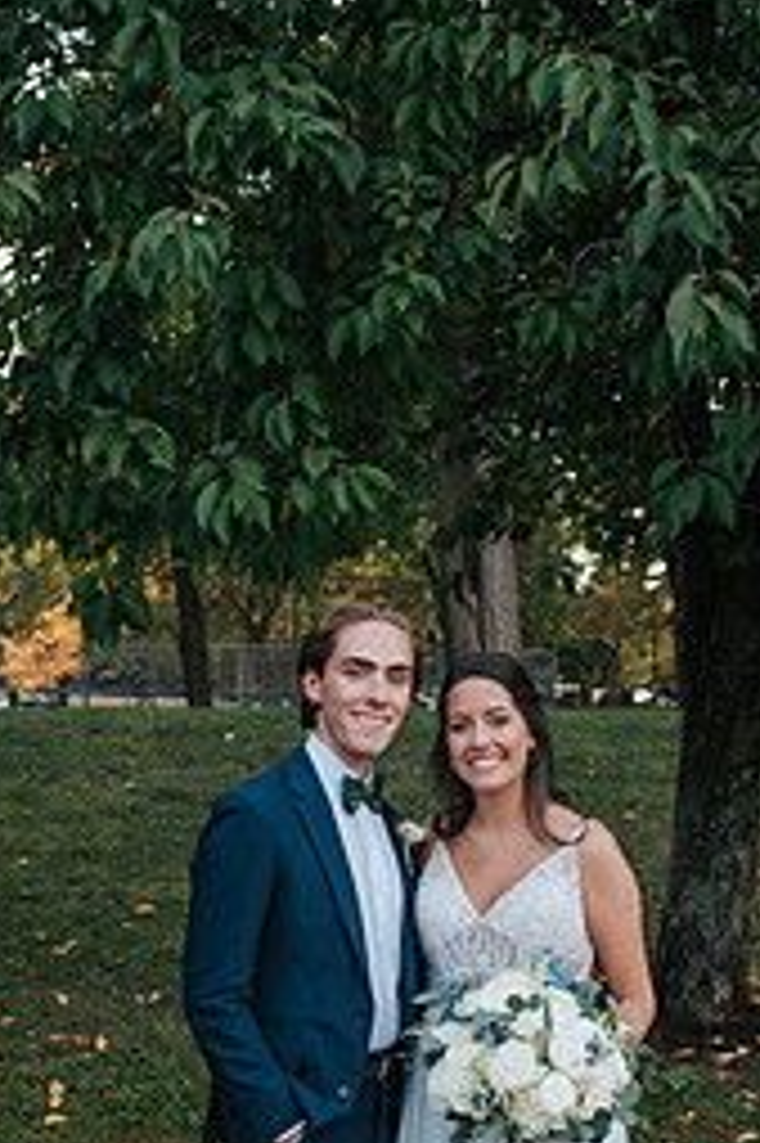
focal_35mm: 62
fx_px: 1966
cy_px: 968
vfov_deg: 31.3
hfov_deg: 21.9
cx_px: 432
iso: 1000
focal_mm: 35
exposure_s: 1/1000
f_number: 4
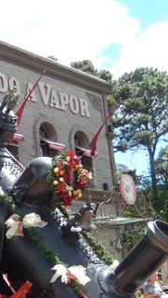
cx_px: -90
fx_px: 506
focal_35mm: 64
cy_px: 188
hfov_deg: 16.9
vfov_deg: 32.6
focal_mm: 4.5
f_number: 3.4
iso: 125
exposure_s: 1/500
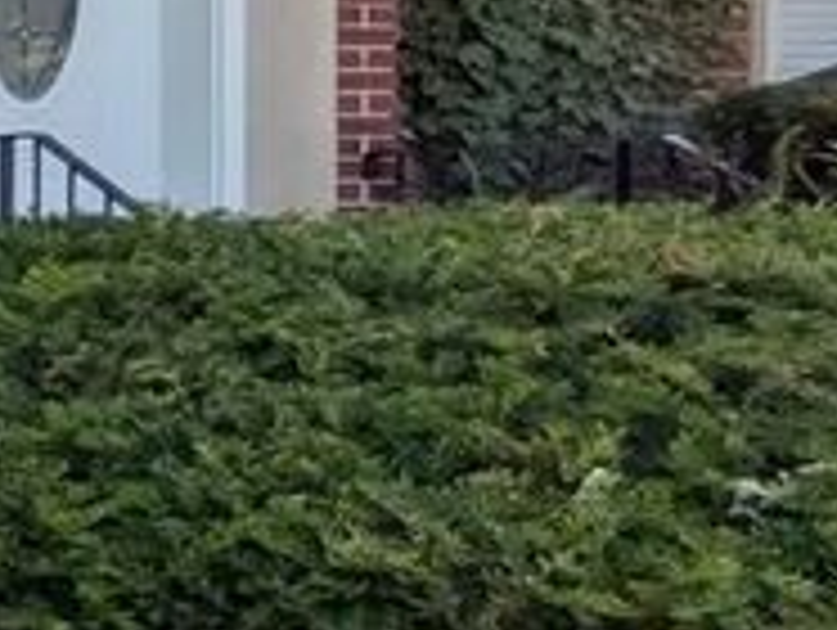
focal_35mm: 77
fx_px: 1864
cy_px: 243
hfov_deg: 14.5
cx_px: -1233
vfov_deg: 19.2
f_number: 2.2
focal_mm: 1.85
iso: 45
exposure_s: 1/1481
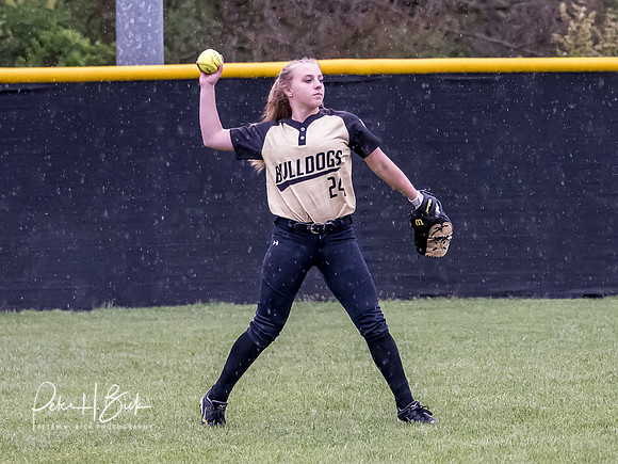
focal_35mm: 378
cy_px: 178
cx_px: 296
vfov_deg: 3.9
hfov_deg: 5.2
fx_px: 6746
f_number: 3.6
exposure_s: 1/1000
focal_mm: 100
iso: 3200
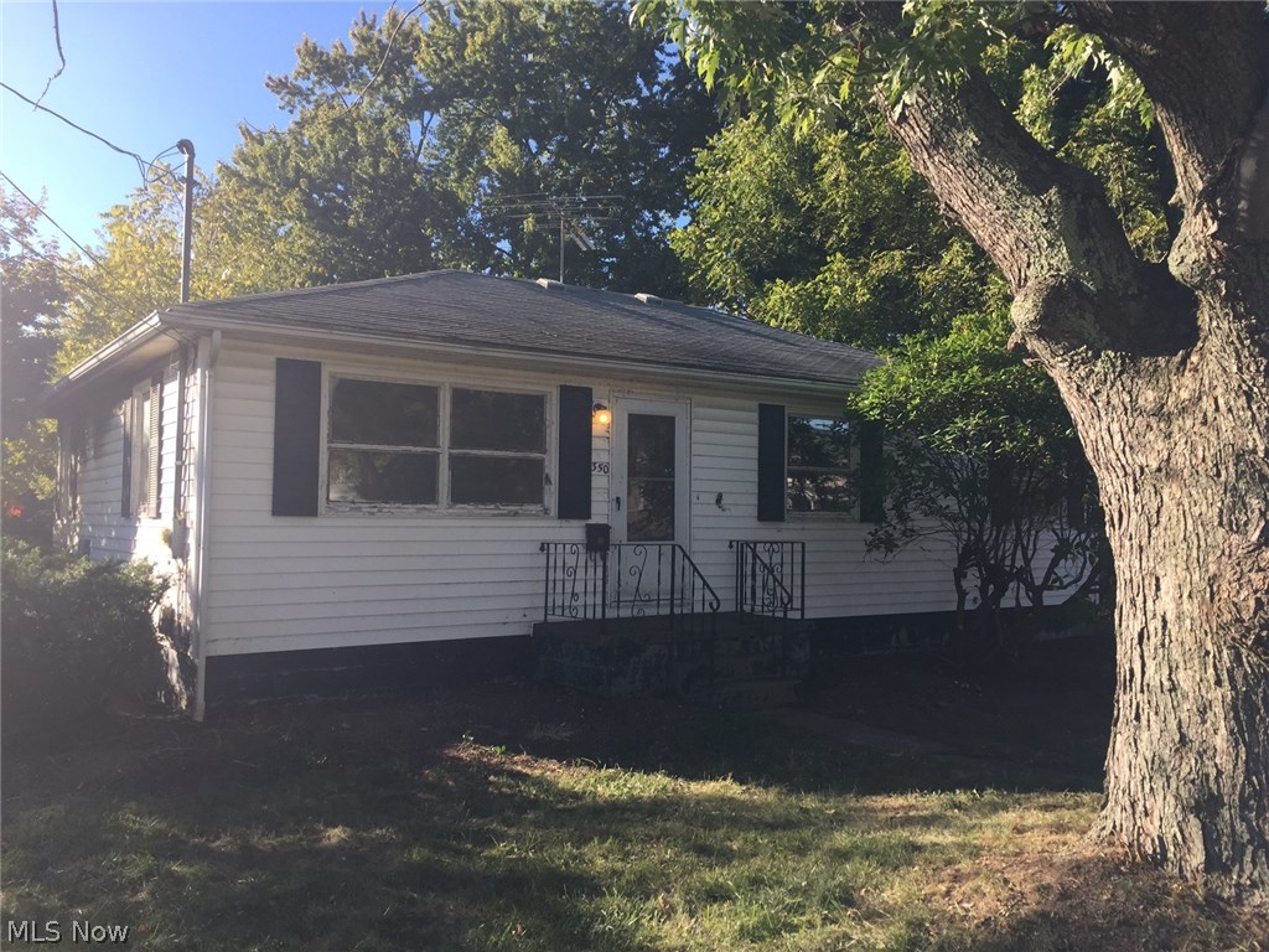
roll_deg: -0.3
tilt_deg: -0.1
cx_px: 634
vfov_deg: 48.2
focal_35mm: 29
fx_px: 1063
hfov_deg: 61.7
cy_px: 476
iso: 32
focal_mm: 4.15
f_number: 2.2
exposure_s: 1/648
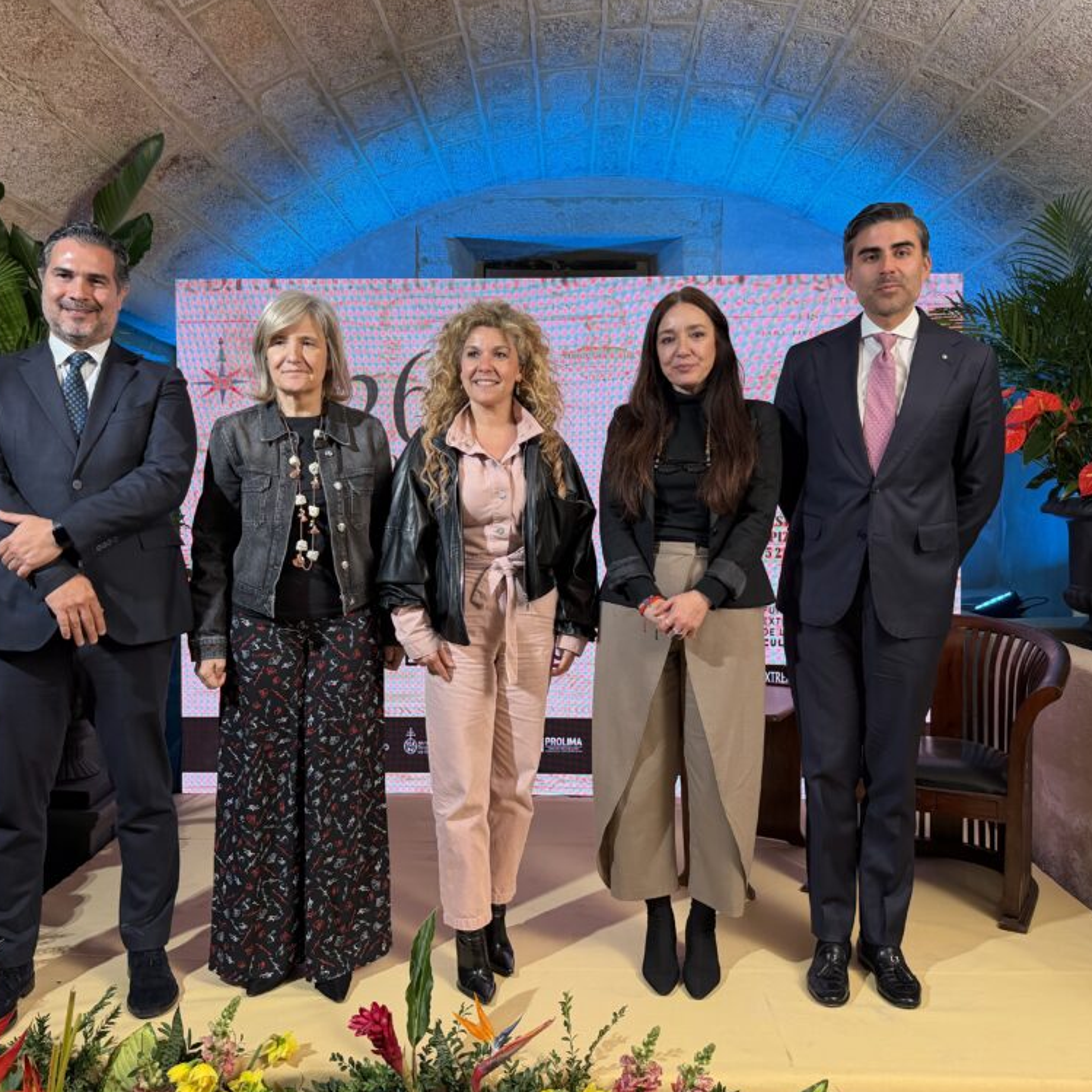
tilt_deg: -2.4
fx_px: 1035
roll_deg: +0.3
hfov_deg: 55.6
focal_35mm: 29
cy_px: 547
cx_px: 518
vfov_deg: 55.6
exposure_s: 1/96
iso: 200
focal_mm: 6.76
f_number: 1.78
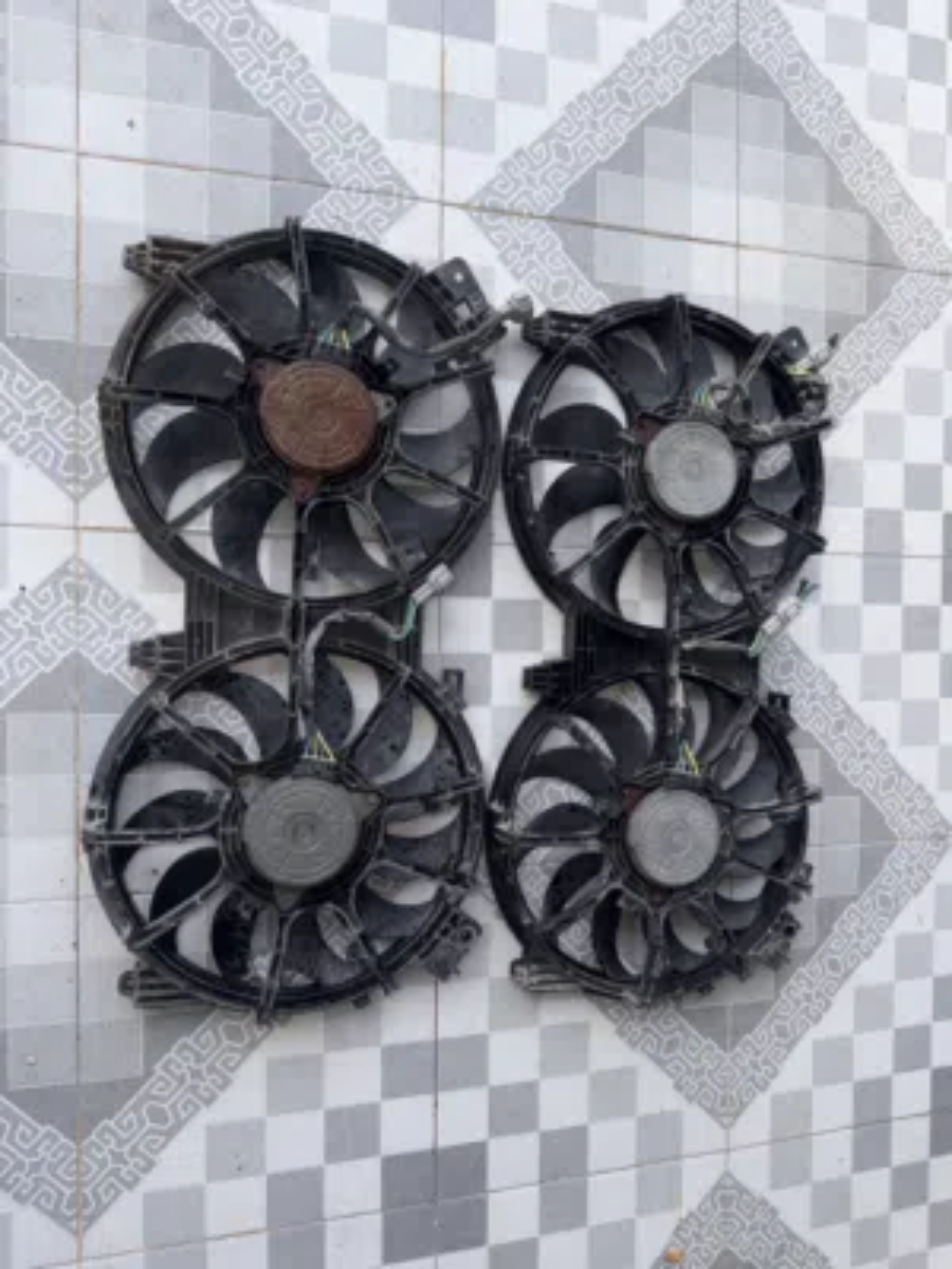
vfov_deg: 71.6
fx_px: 880
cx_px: 476
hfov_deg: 56.8
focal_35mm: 24
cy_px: 634
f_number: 1.78
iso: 50
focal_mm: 6.76
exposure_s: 1/216
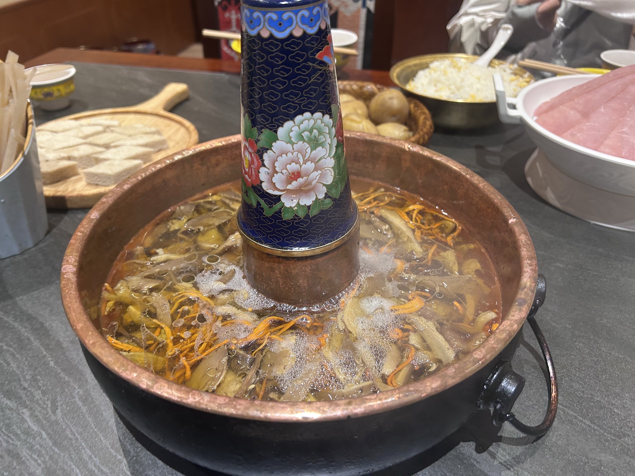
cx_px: 318
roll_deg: +1.3
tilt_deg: -35.9
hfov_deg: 67.3
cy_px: 238
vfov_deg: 53.1
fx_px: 477
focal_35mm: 26
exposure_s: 1/50
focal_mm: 5.7
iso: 160
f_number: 1.5
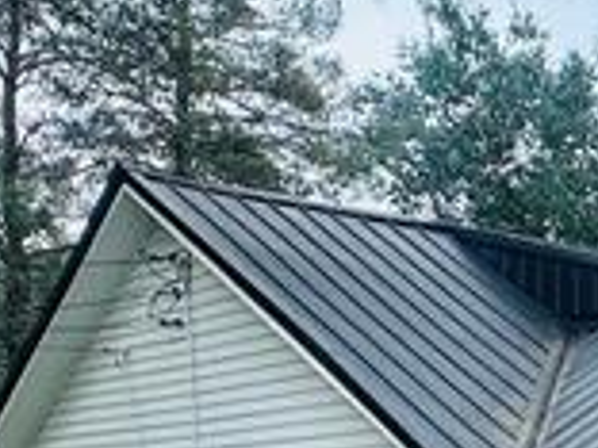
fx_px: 1589
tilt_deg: -4.2
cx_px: 1112
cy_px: 708
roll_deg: -0.6
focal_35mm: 92
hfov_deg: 17.1
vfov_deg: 14.7
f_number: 2.2
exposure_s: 1/842
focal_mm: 2.22
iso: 40
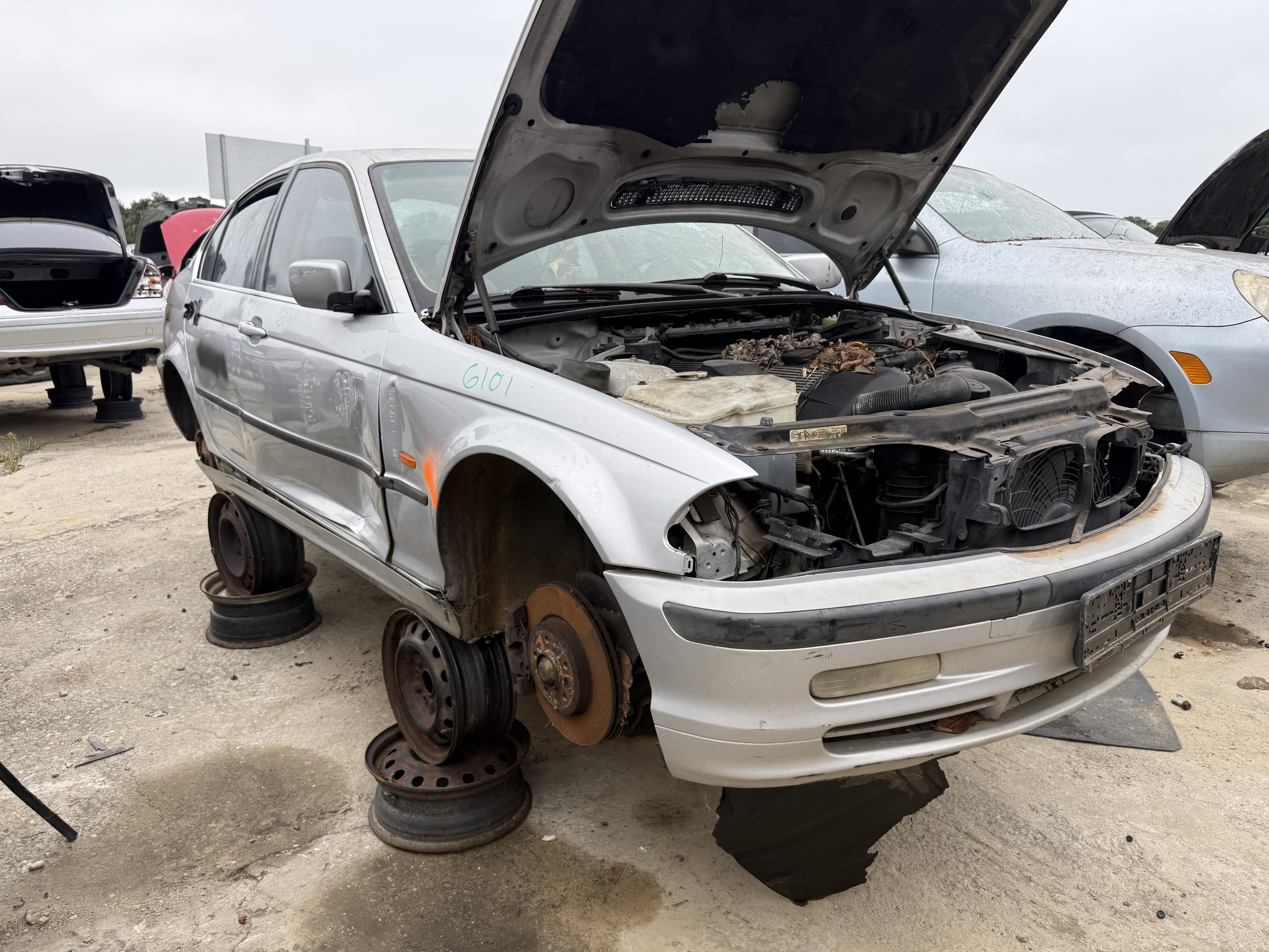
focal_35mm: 24
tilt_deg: -4.7
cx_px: 634
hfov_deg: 71.6
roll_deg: -3.4
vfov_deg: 56.8
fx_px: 880
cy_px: 476
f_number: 1.78
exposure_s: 1/888
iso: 80
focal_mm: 6.76
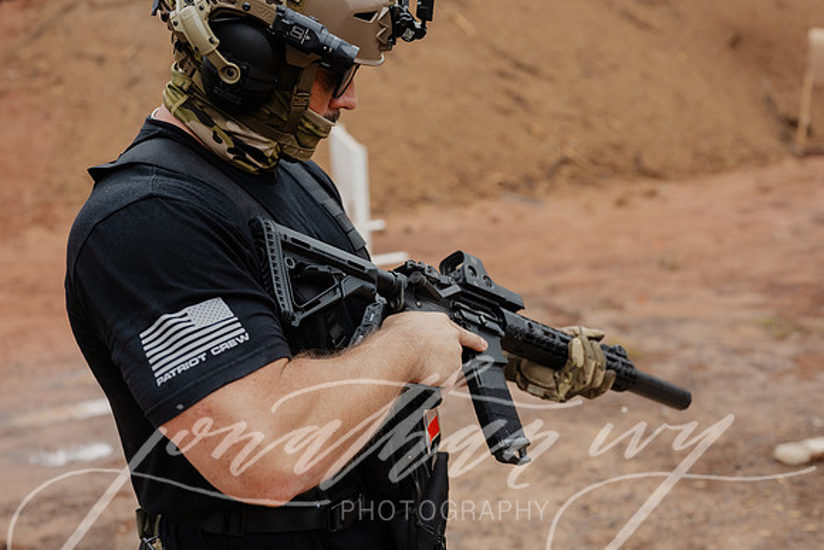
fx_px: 1145
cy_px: 275
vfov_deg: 27.0
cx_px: 412
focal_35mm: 50
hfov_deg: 39.6
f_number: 4
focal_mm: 50
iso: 800
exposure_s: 1/320
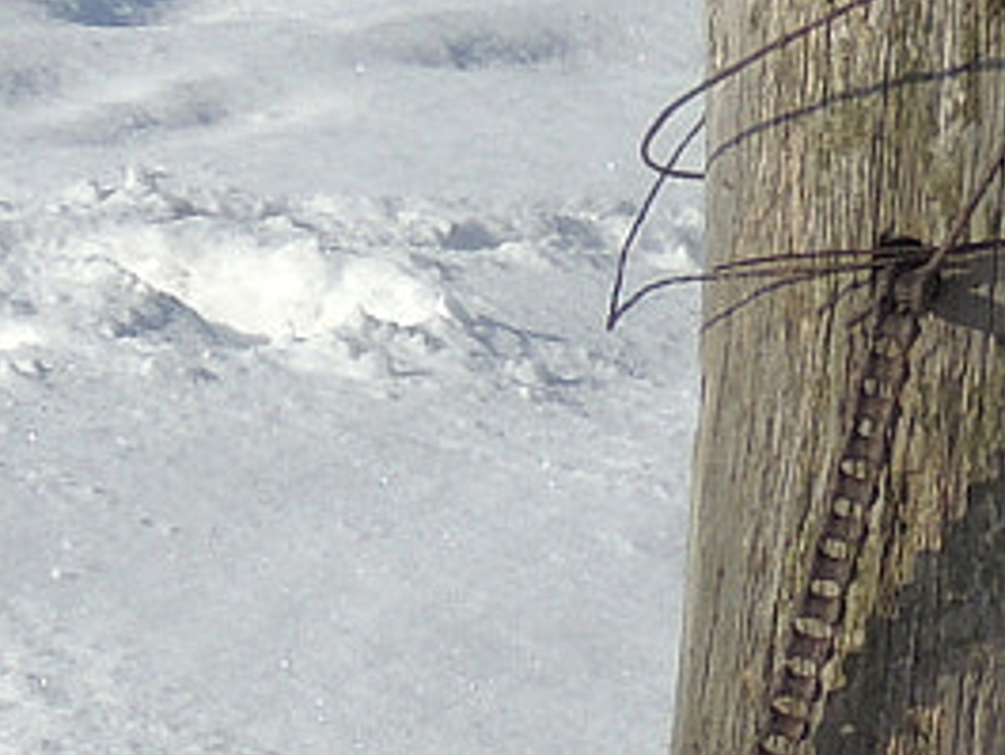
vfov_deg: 4.9
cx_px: 1654
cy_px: 1286
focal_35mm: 302
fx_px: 8772
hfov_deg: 6.4
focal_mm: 8.9
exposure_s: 1/1250
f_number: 4
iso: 100
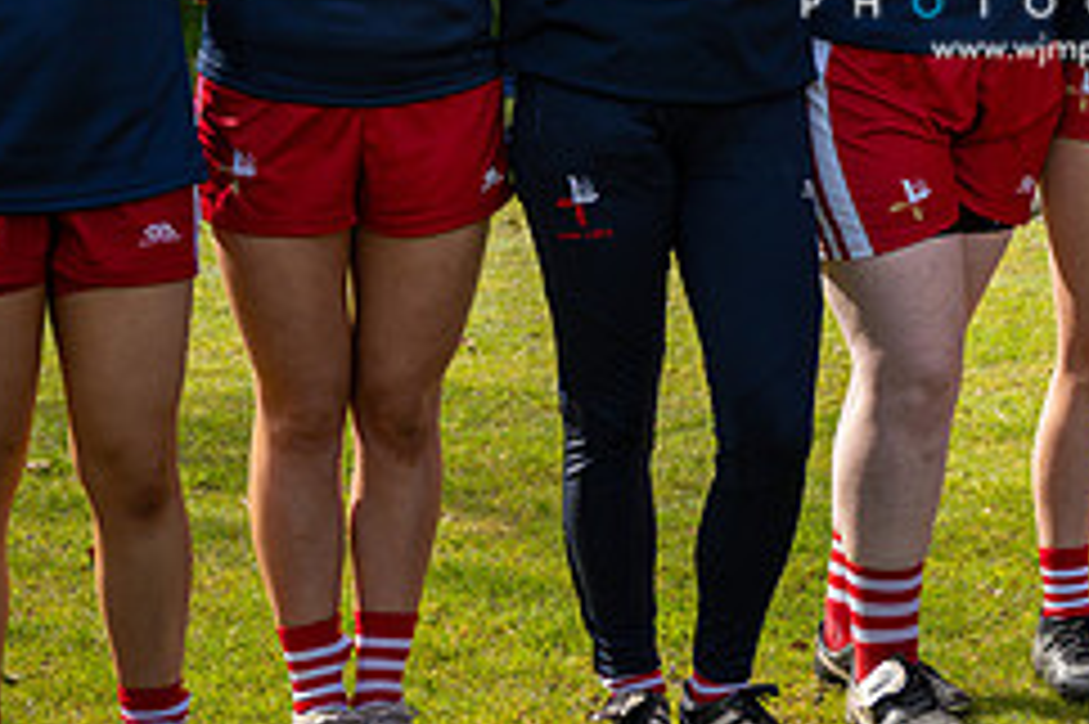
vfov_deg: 12.4
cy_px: -137
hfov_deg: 18.4
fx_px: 3265
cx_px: 1094
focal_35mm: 108
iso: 100
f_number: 2.8
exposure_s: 1/1600
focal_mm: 45
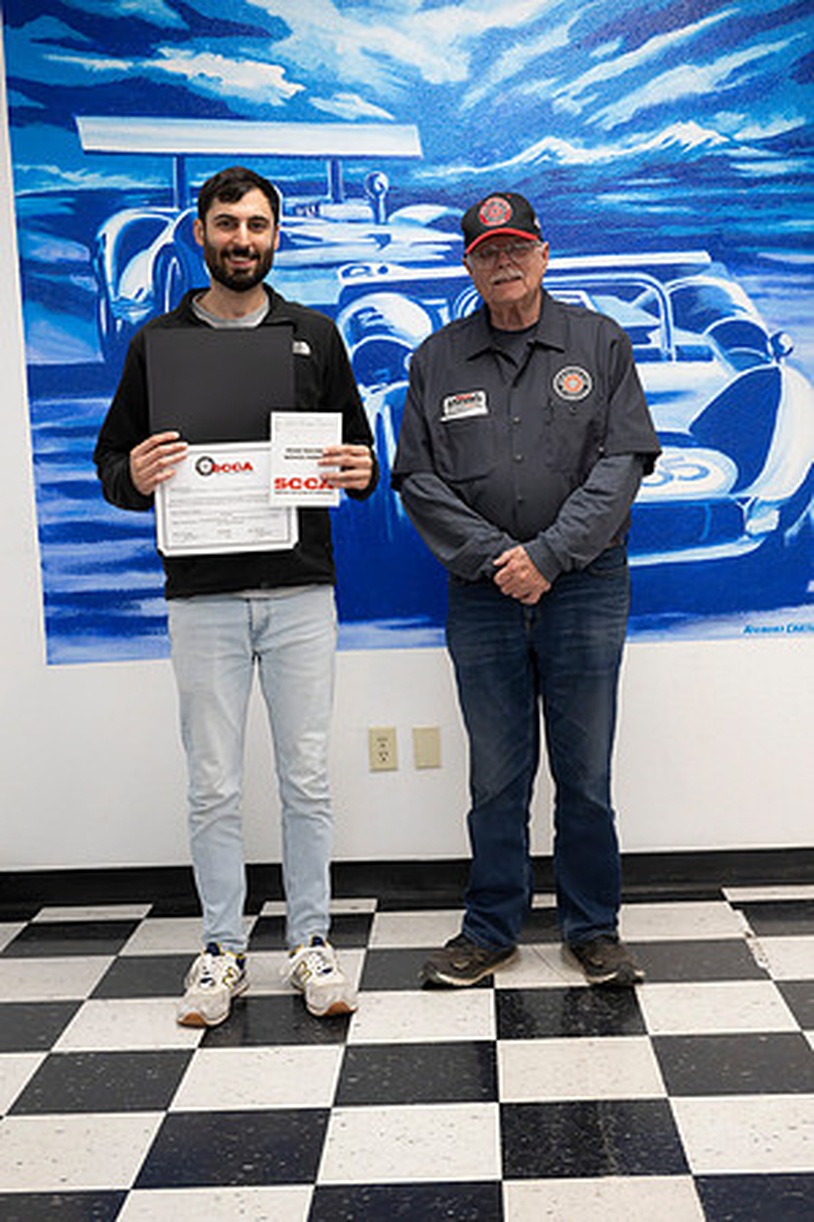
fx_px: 1492
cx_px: 407
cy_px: 611
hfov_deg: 30.5
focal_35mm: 44
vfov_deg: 44.5
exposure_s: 1/250
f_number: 7.1
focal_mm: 44
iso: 9000
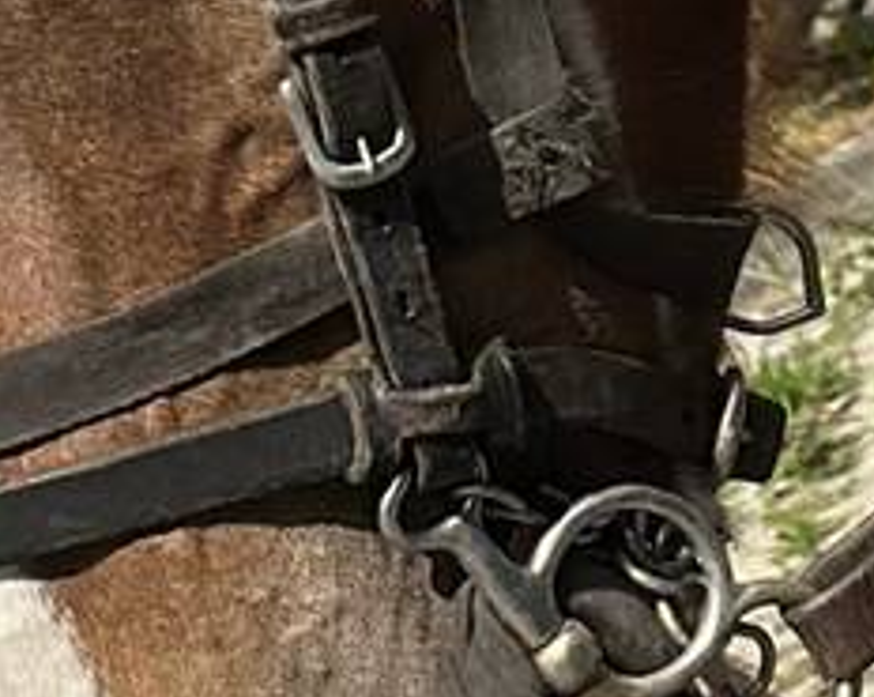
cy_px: -136
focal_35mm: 194
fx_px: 5012
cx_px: -102
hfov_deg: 9.9
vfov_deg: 7.9
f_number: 1.78
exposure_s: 1/7937
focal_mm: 6.86
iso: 100
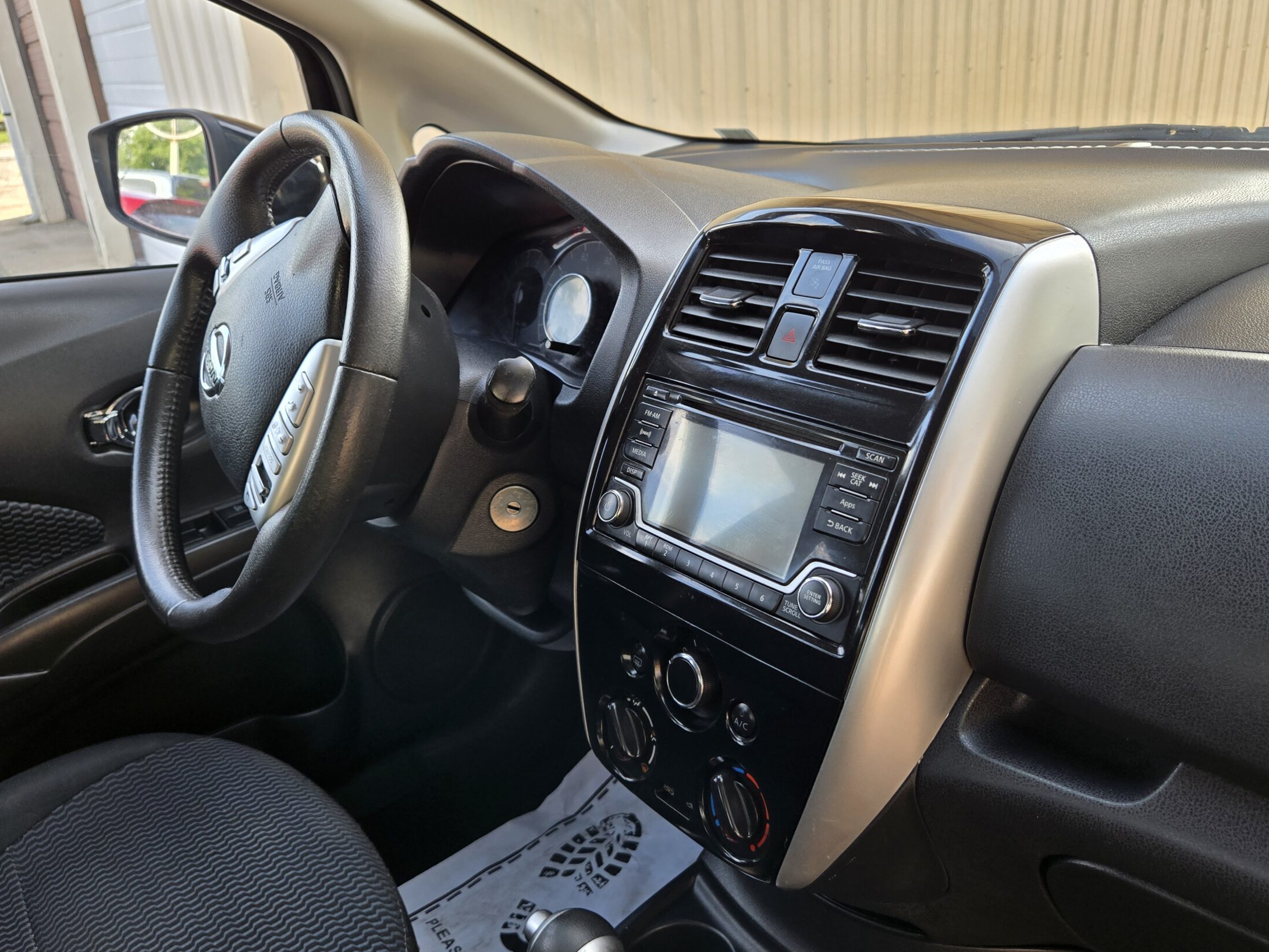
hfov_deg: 65.2
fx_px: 990
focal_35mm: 27
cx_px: 683
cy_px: 459
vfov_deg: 51.3
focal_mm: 5.4
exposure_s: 1/180
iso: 50
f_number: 1.8
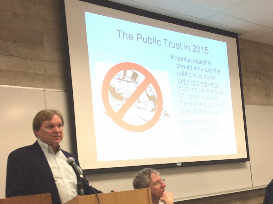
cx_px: 166
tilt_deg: +2.9
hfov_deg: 49.8
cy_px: 126
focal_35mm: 37
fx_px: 292
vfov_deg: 38.4
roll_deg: +7.2
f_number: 2.2
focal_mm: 4.15
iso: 32
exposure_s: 1/40
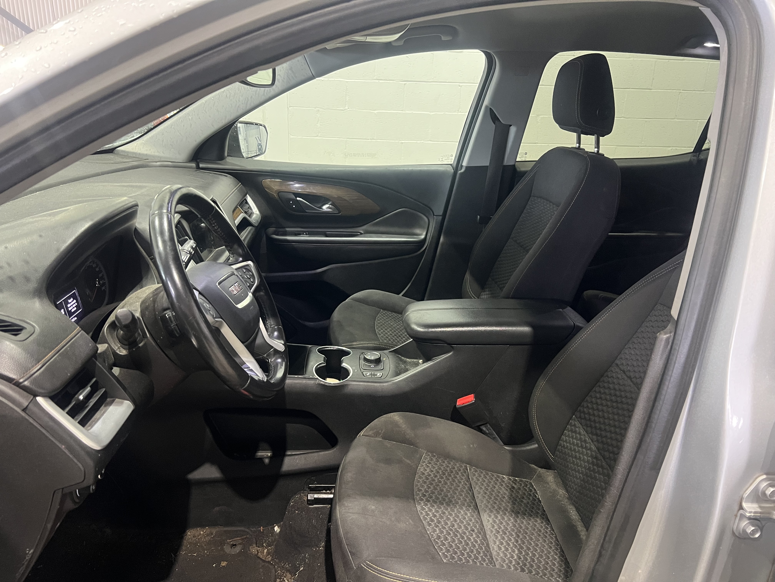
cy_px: 291
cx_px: 388
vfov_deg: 53.1
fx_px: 582
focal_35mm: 26
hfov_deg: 67.3
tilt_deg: -21.1
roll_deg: -1.8
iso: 400
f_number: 1.5
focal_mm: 5.7
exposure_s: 1/60
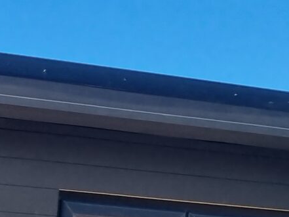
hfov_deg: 11.5
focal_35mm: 151
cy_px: 451
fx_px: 1261
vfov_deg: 9.2
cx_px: -331
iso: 50
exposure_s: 1/1572
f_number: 1.8
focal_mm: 5.4
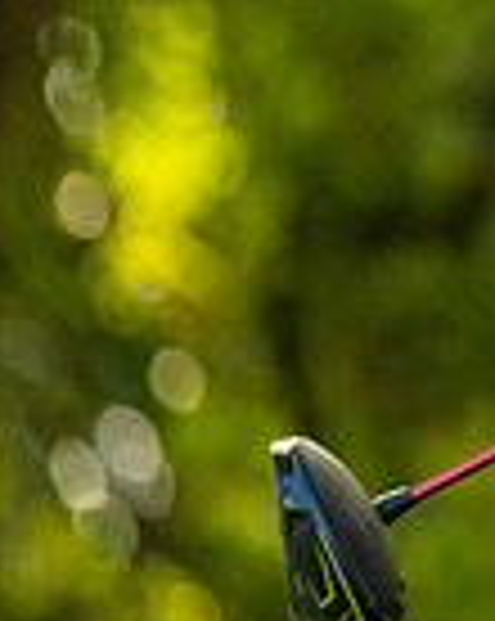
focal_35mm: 1780
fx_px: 32669
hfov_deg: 0.9
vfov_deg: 1.1
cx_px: 1228
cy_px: -144
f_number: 4
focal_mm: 300
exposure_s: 1/1000
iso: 640
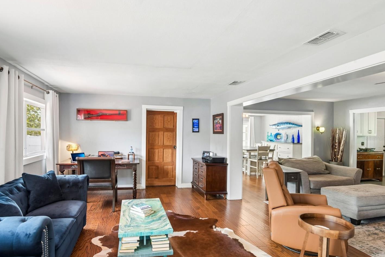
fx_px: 192
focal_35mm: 18
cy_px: 138
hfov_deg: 89.6
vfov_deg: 67.3
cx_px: 169
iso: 400
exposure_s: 1/13
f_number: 8
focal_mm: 16
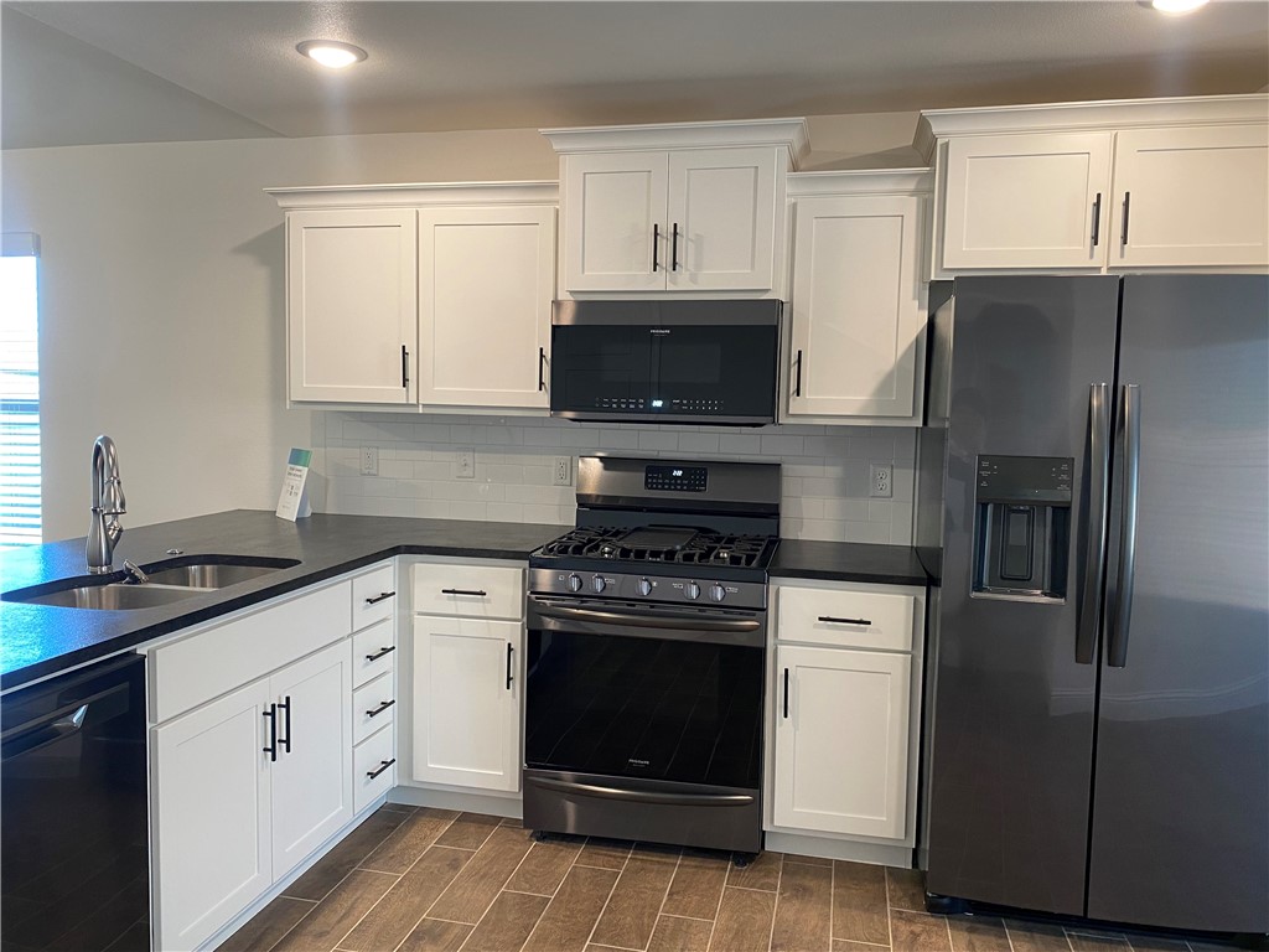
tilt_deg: -4.8
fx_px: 953
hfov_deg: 67.3
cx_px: 634
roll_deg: -1.6
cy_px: 476
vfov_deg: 53.1
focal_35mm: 26
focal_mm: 4.25
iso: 100
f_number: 1.8
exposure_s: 1/60
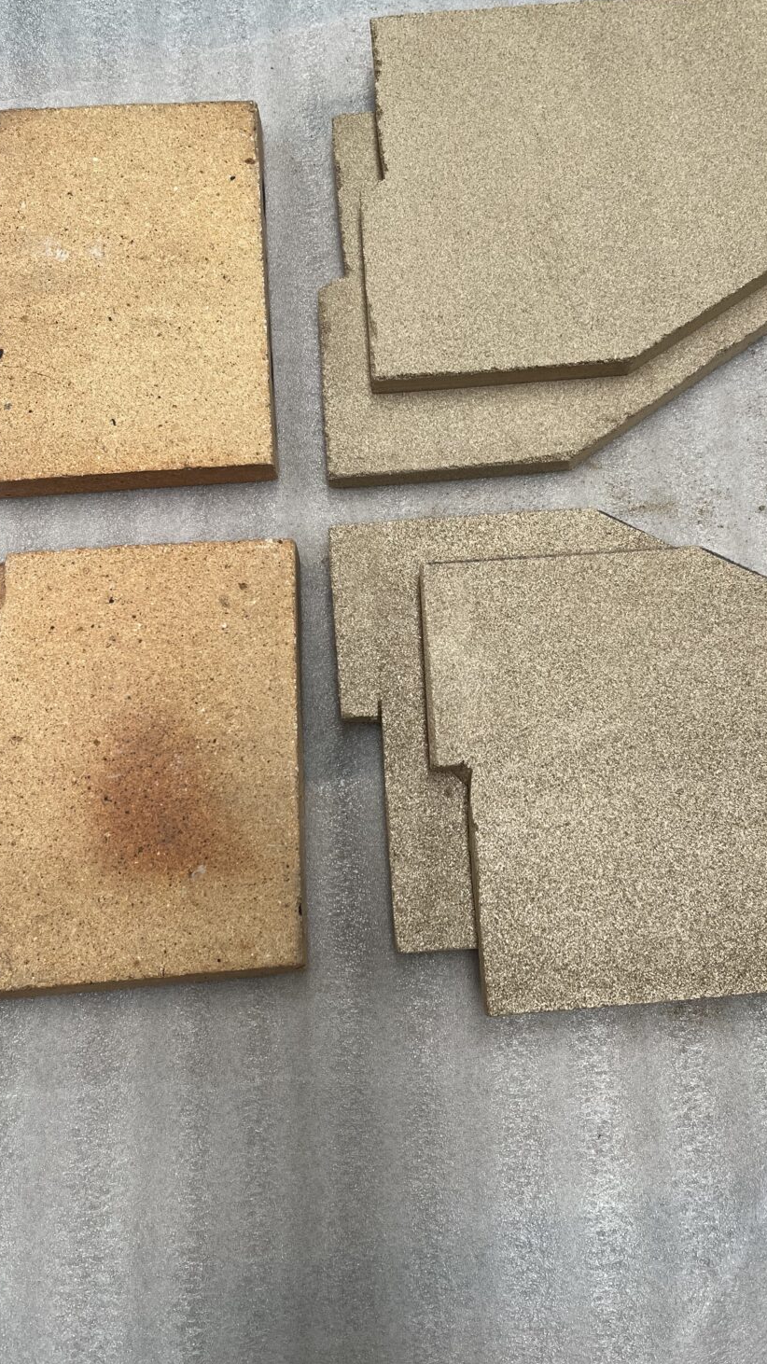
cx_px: 471
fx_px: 1121
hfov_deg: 37.6
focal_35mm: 31
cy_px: 619
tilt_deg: -76.1
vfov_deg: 62.5
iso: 64
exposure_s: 1/121
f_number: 1.6
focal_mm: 5.1
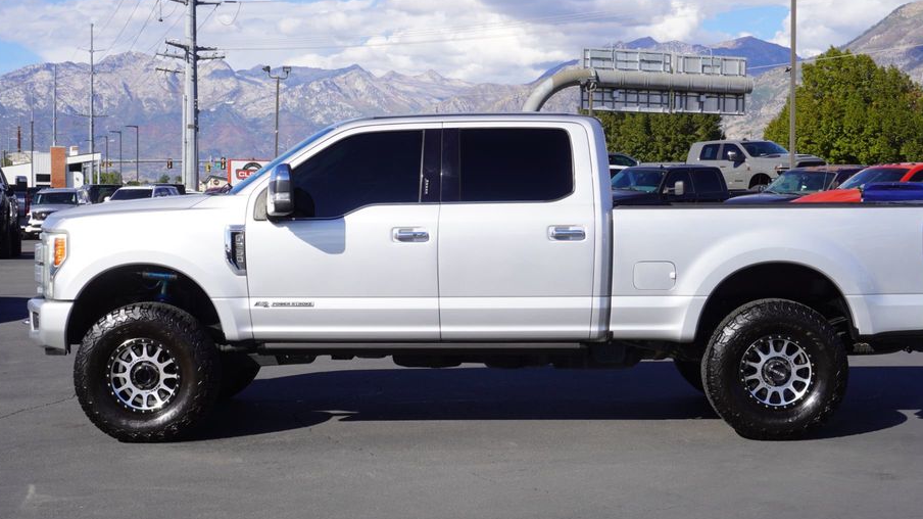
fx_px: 1395
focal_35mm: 57
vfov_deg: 21.1
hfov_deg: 36.6
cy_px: 287
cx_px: 475
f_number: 11
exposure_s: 1/125
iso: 100
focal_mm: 32
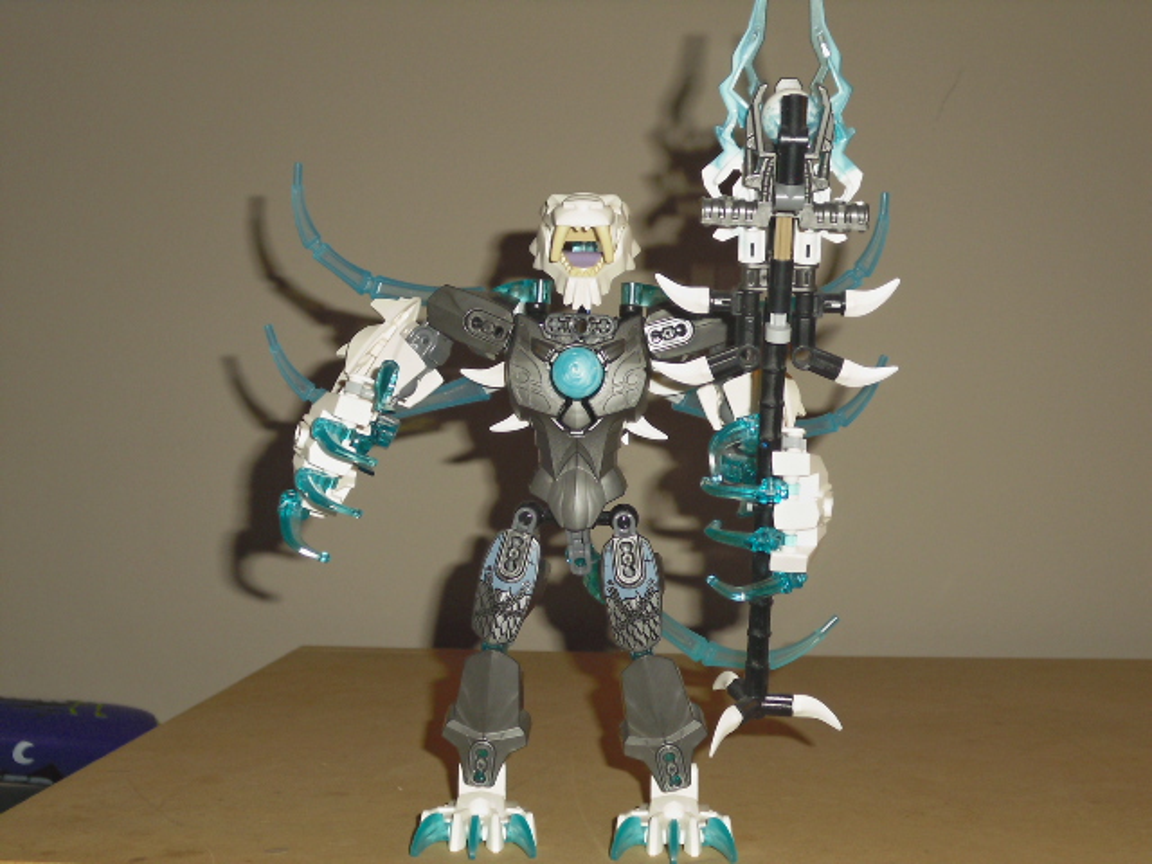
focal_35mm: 53
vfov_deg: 27.5
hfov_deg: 36.2
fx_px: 1764
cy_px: 432
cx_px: 576
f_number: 3.8
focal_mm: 9.4
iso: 200
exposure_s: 1/60
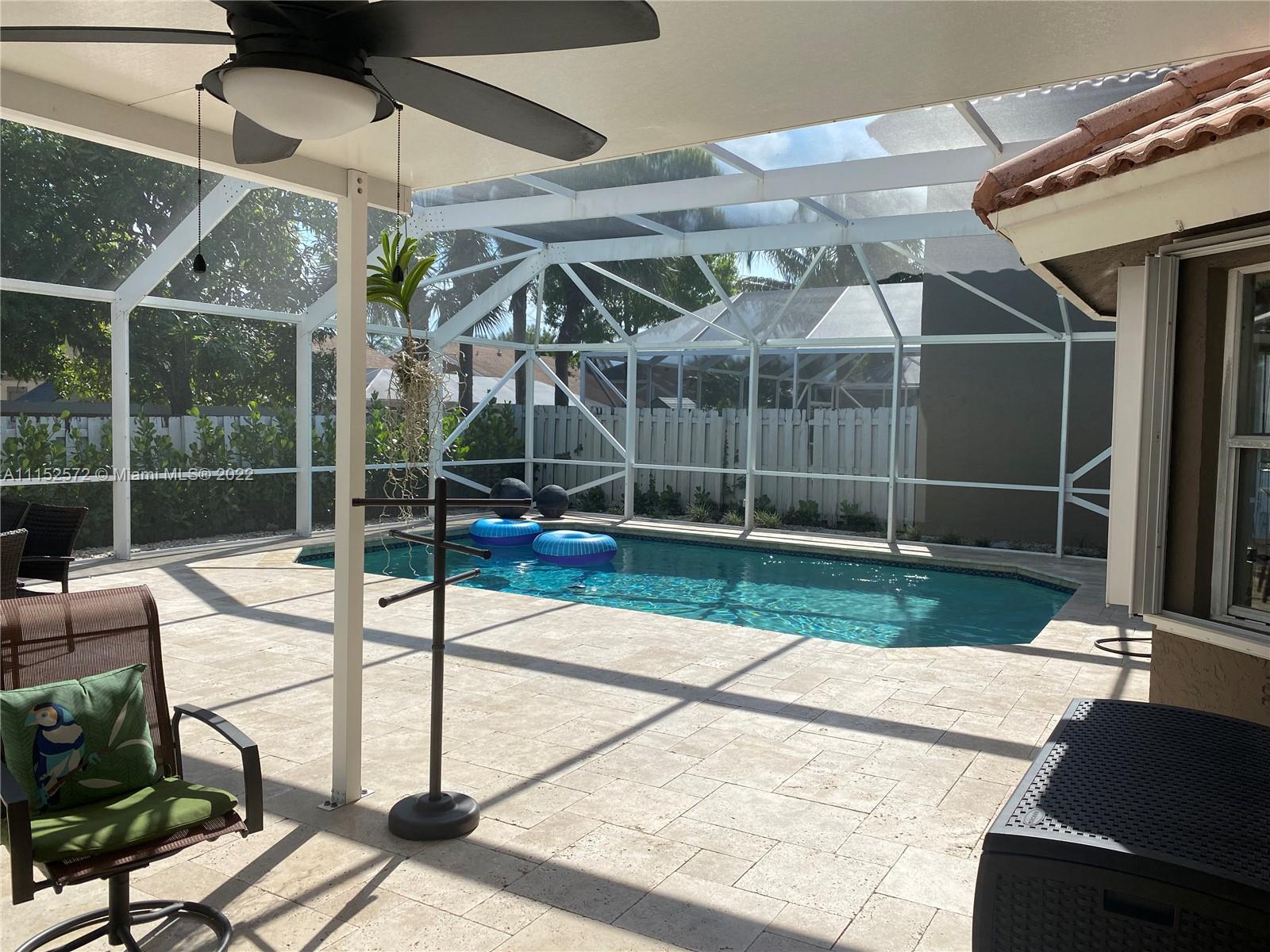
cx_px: 635
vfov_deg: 53.1
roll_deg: -1.0
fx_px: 954
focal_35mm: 26
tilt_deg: -2.6
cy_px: 476
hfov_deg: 67.3
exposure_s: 1/1898
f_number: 1.8
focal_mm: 4.25
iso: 32
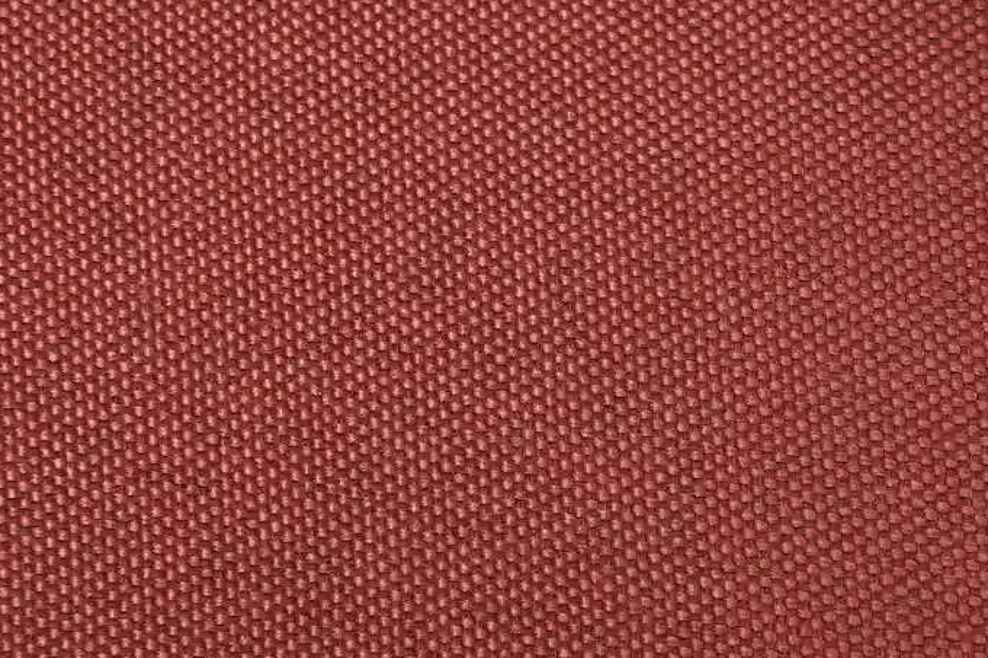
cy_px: 457
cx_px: 689
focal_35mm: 103
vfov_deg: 13.3
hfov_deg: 19.7
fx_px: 2826
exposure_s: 1/125
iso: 250
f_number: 11
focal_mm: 70
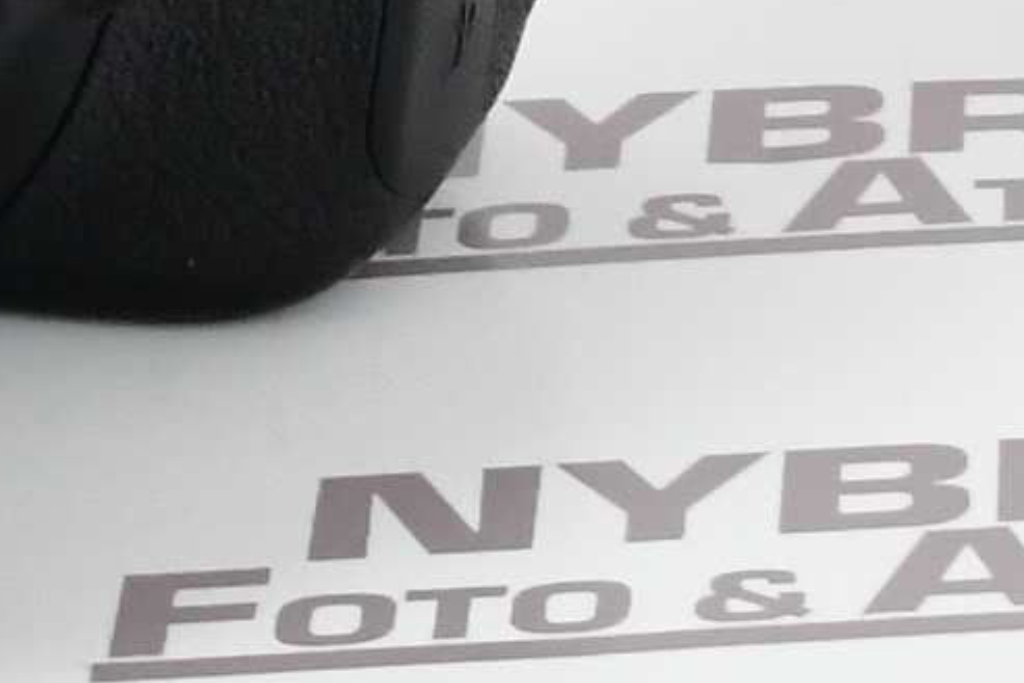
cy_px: -374
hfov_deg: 10.6
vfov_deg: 7.2
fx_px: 5320
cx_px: -565
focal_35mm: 187
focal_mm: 48
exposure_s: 1/100
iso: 3200
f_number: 20
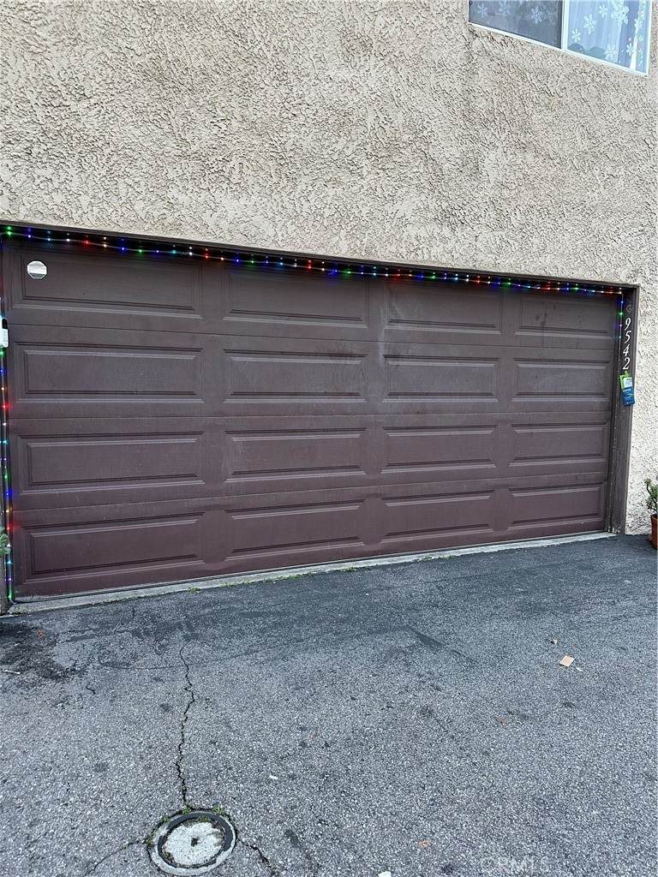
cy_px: 438
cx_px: 329
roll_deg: -1.5
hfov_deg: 56.8
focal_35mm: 24
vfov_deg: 71.6
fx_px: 608
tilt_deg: -5.6
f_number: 1.78
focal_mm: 6.86
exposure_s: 1/112
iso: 250
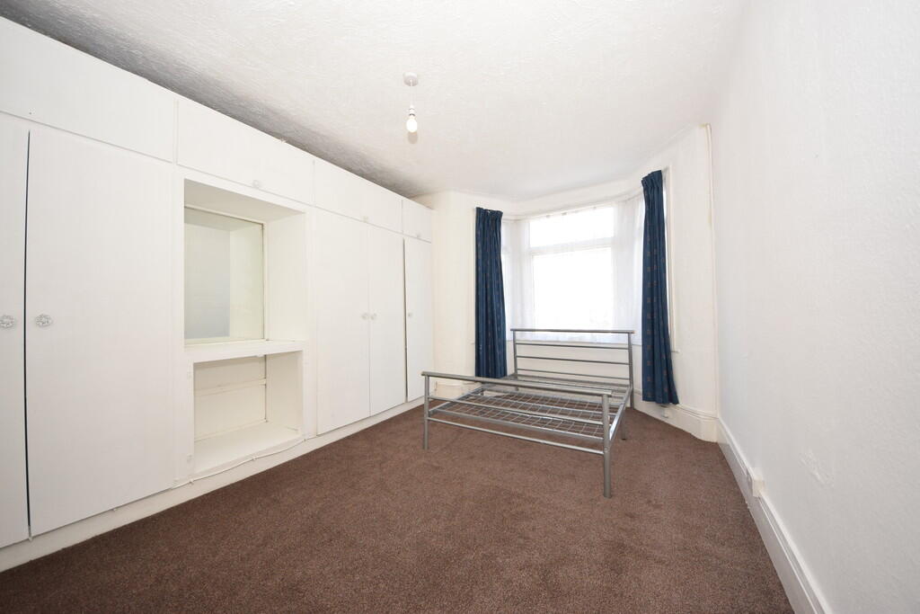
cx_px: 460
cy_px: 307
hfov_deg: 112.6
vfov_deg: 90.0
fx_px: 307
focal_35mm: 12
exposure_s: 1/125
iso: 720
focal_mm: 8
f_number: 5.6
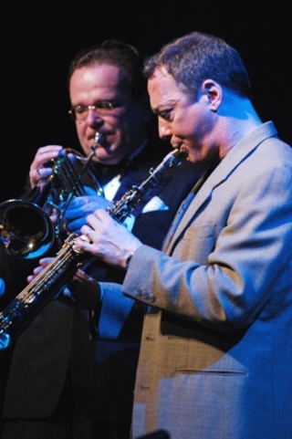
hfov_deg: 5.4
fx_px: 3107
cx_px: 146
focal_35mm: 255
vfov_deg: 8.1
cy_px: 220
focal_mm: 170
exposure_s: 1/100
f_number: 2.8
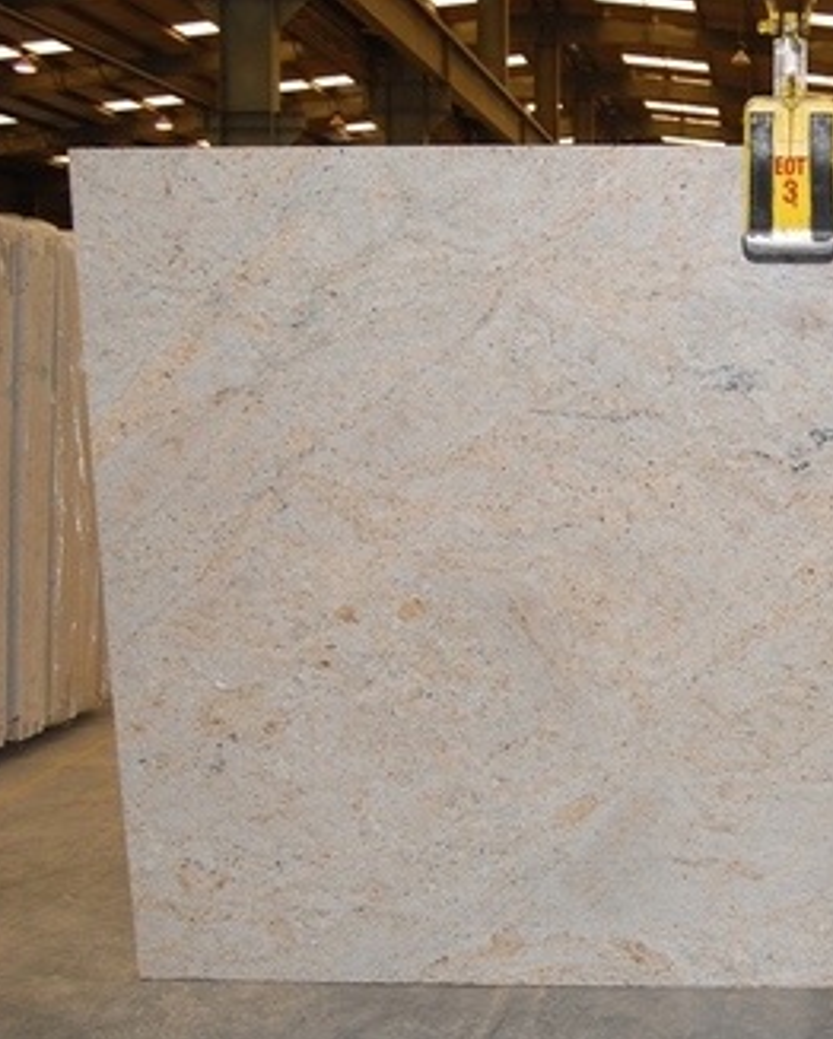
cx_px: 773
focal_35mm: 43
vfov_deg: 42.9
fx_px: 1324
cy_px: 526
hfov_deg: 32.9
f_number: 5.6
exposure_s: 1/60
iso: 200
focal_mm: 20
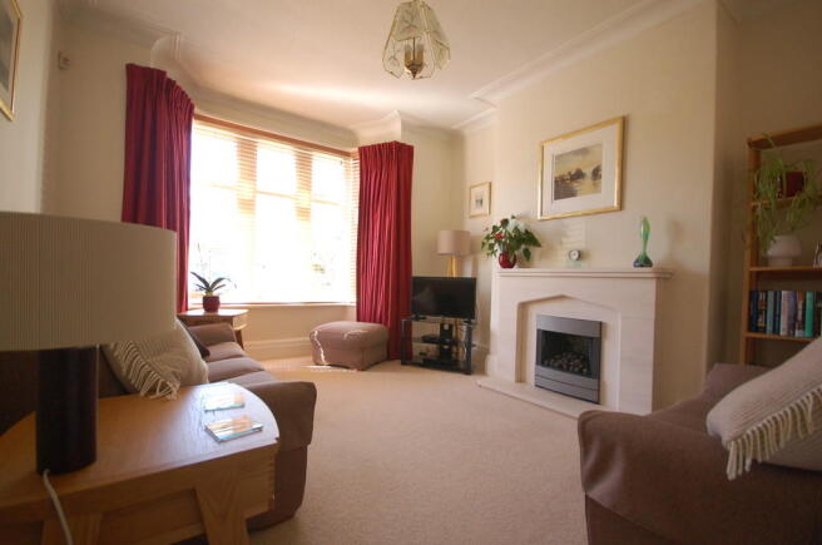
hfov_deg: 100.5
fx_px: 342
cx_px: 411
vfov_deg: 77.1
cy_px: 272
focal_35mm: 15
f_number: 4
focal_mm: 10
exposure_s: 1/60
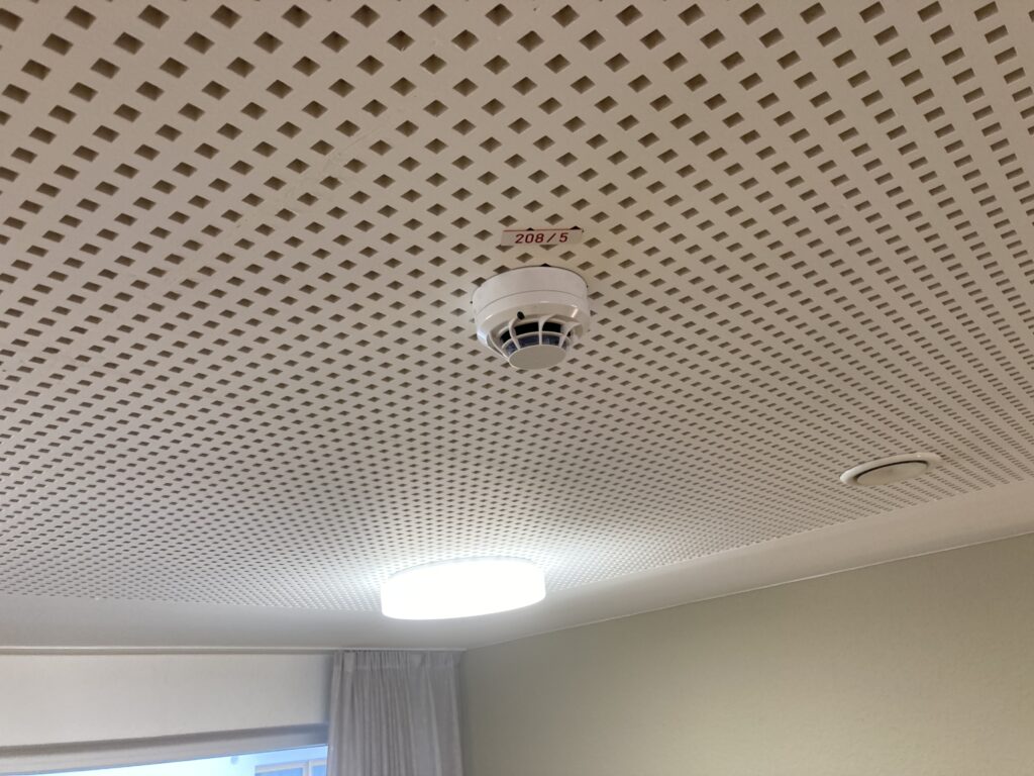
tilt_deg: +21.8
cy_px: 388
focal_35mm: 28
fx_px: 836
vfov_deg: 49.7
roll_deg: +5.1
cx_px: 517
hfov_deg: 63.4
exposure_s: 1/50
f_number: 1.8
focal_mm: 3.99
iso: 64
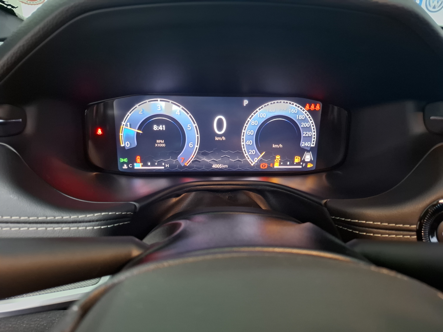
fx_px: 294
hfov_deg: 73.9
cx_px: 222
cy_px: 166
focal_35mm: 23
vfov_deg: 58.9
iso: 1000
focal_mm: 5.54
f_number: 1.8
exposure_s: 1/20
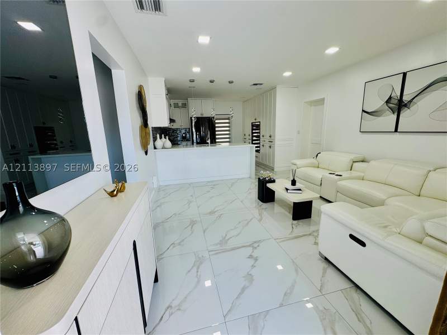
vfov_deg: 85.7
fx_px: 181
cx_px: 224
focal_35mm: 14
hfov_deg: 102.1
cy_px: 168
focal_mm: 2.22
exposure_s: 1/126
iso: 40
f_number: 2.2
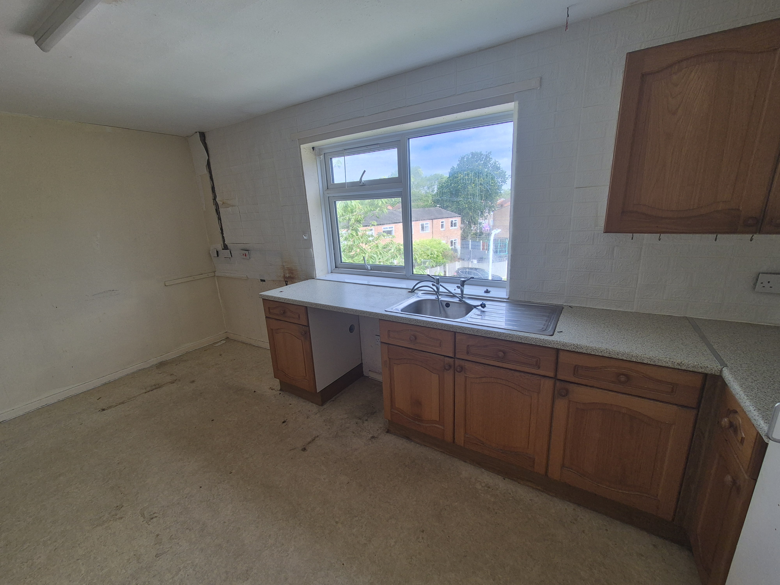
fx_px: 293
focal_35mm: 13
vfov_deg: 89.9
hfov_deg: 106.2
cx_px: 390
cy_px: 292
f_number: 2.2
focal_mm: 2.2
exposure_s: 1/204
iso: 50
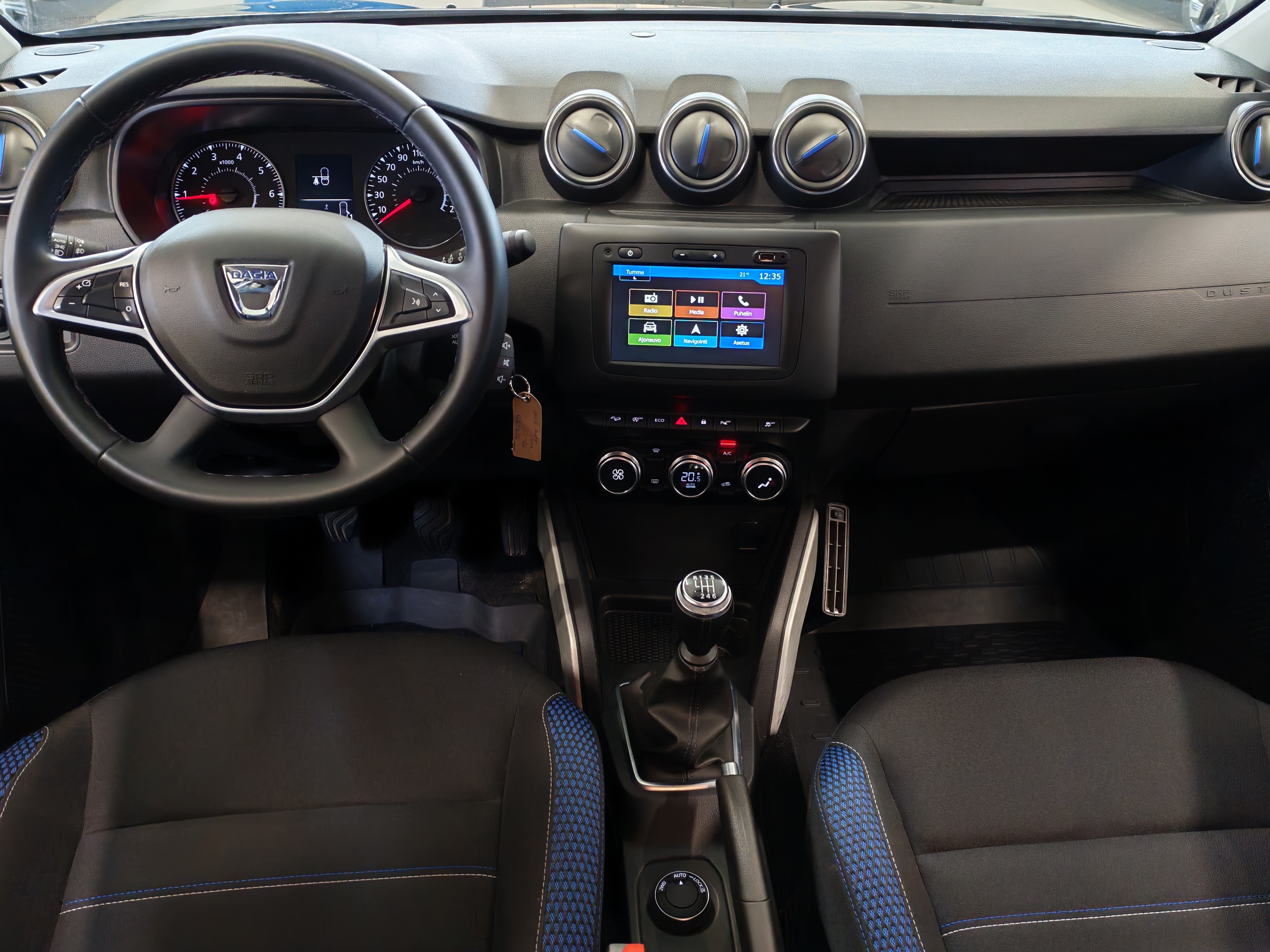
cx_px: 635
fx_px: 1137
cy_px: 476
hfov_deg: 58.4
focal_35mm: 31
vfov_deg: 45.4
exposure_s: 1/50
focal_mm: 6.12
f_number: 1.9
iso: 800
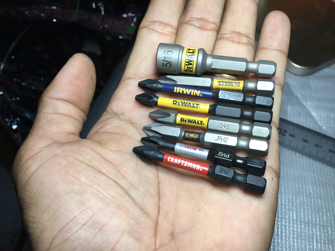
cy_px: 126
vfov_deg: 45.4
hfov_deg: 58.4
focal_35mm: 31
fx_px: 300
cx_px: 168
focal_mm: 3.3
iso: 32
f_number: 2.4
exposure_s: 1/50
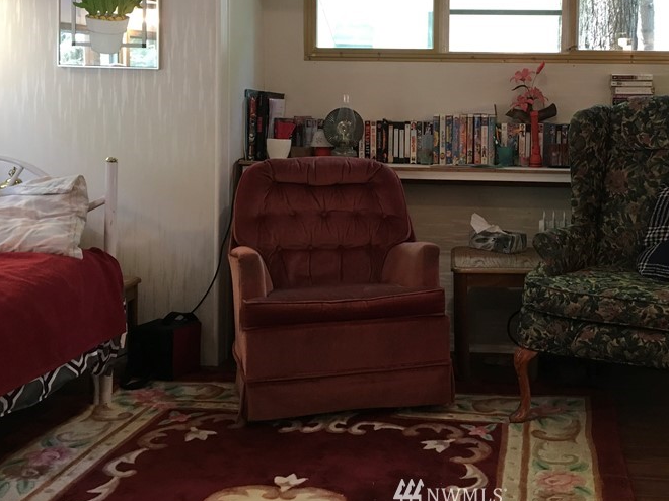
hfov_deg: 41.5
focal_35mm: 45
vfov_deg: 31.7
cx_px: 450
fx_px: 870
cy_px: 141
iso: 100
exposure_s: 1/30
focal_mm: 4.15
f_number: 2.2
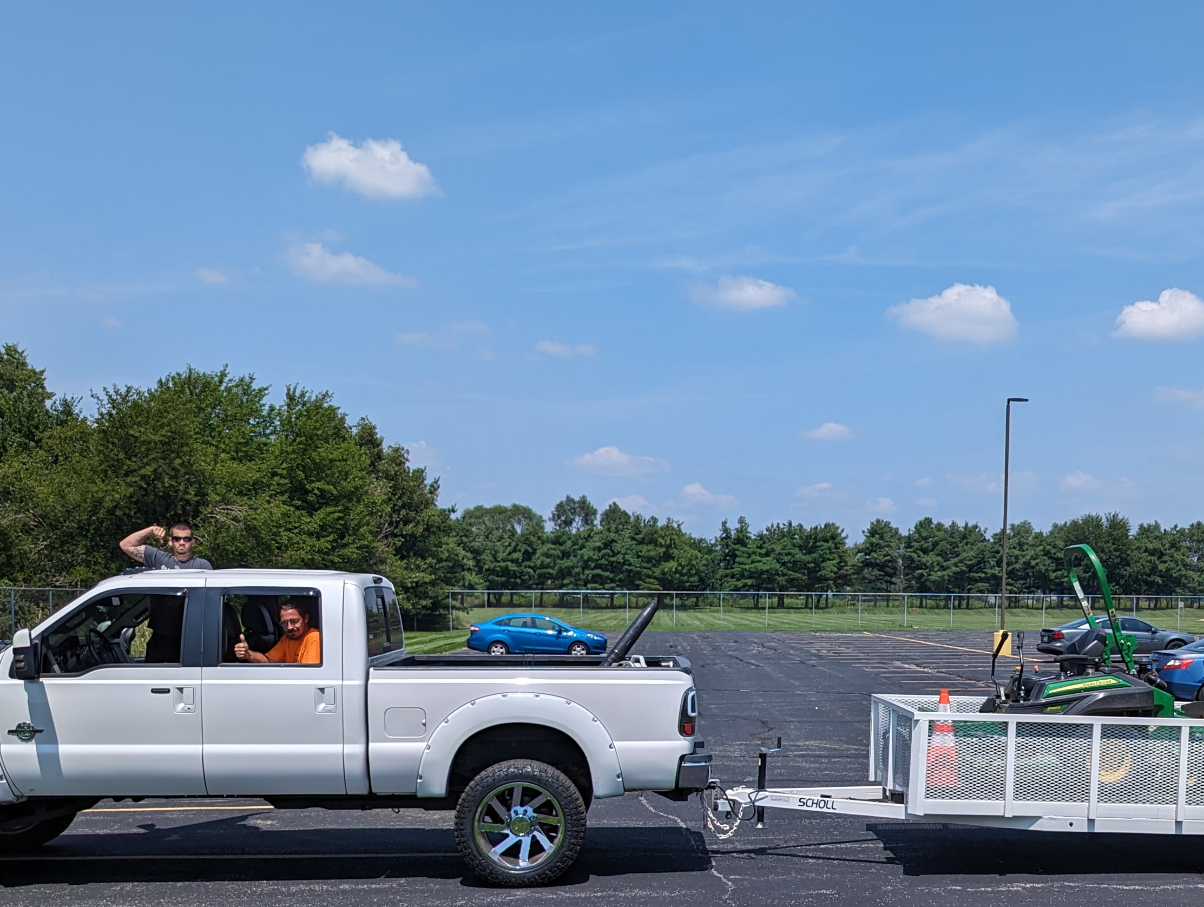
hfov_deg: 42.4
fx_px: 1533
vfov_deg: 32.1
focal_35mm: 44
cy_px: 725
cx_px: 778
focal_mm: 6.81
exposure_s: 1/3534
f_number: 1.85
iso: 41
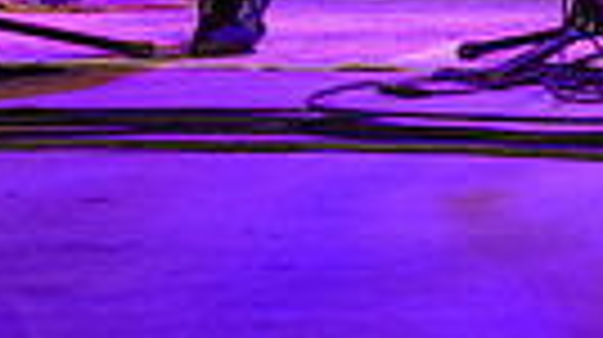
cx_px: 981
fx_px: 1741
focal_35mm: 109
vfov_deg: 9.9
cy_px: -446
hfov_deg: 17.2
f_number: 6.3
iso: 1600
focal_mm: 24
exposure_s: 1/80
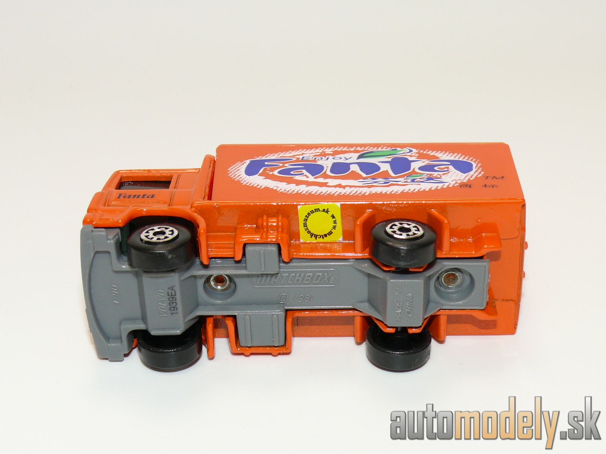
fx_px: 1295
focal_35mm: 74
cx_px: 303
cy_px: 227
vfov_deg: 19.9
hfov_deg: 26.3
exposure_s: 1/30
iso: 100
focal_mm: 11.2
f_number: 4
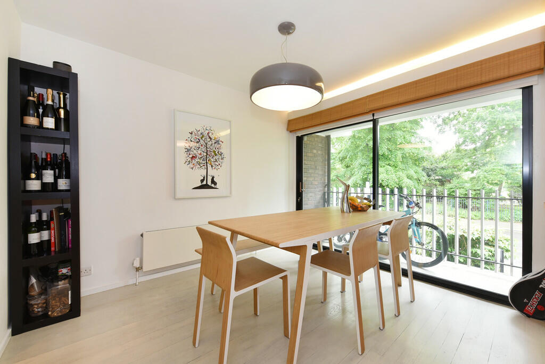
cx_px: 272
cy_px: 182
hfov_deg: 104.2
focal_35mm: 14
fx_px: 212
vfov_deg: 81.3
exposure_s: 1/15
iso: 320
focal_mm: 14
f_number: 8
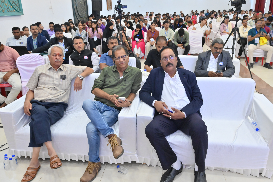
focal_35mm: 30
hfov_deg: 62.8
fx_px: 224
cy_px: 91
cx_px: 136
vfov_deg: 44.2
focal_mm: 29.5
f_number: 6.3
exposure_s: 1/125
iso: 5000
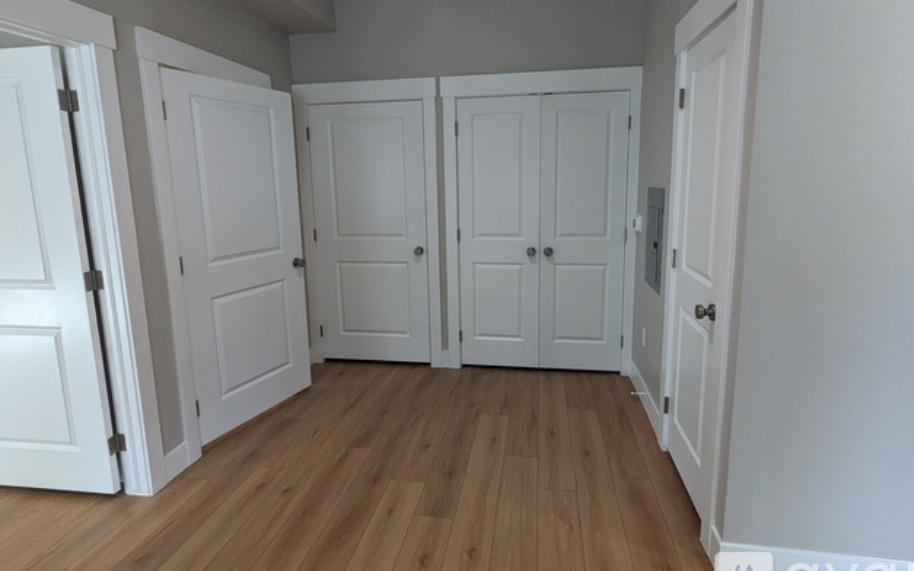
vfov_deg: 64.7
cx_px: 466
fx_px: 448
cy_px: 246
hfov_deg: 91.1
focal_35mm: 18
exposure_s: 1/151
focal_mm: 2.35
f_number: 2.2
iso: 261
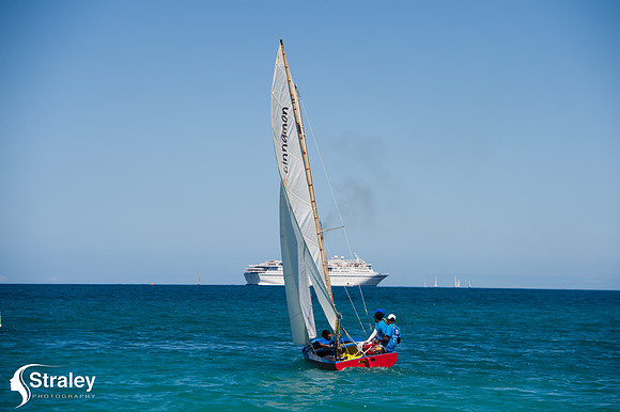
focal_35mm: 150
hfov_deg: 13.7
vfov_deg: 9.1
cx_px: 310
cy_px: 206
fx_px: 2582
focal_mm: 150
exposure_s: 1/640
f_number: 8
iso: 100
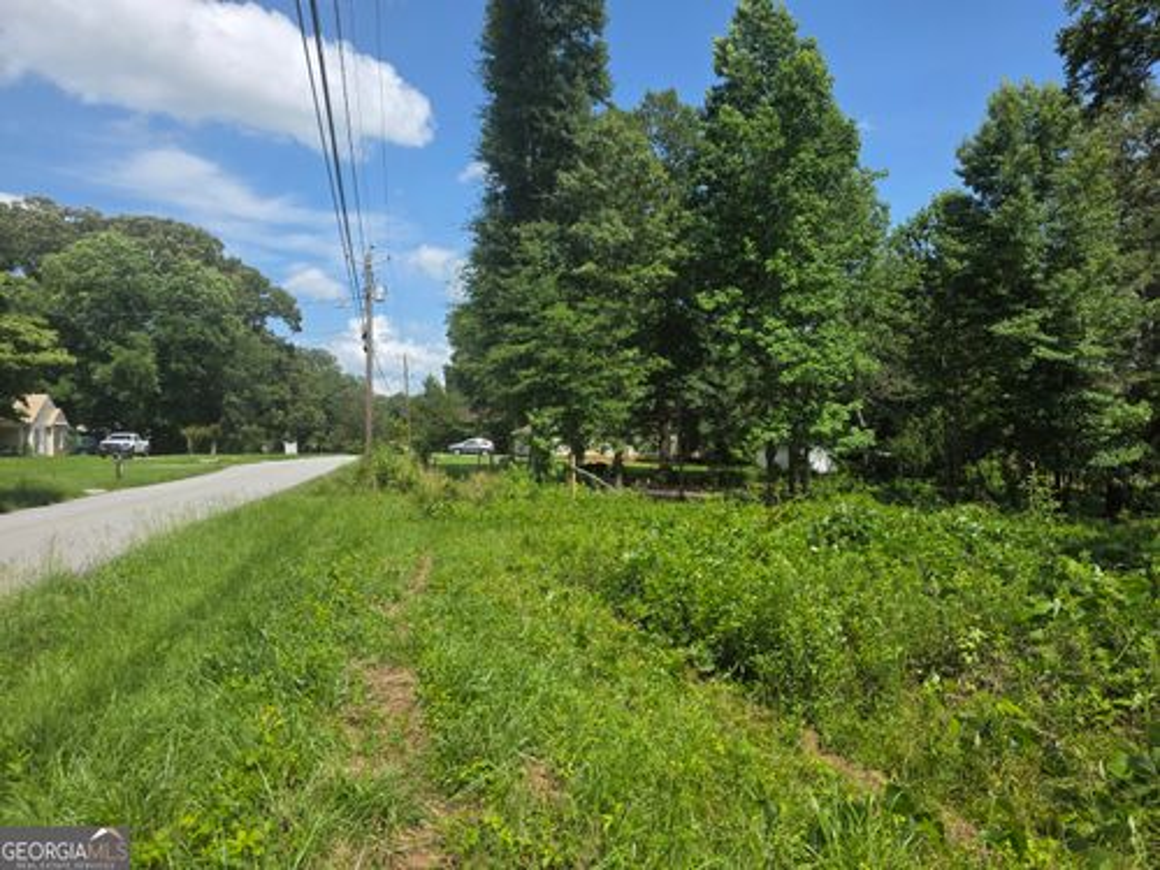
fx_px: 771
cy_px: 435
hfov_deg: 73.9
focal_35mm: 23
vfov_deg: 58.9
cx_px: 580
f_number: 1.7
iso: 80
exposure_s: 1/5296
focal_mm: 6.3
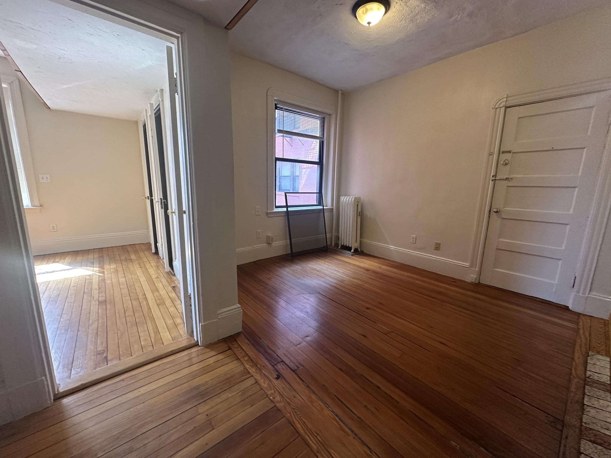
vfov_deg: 85.7
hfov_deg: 102.1
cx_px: 306
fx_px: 247
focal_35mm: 14
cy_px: 229
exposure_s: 1/60
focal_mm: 2.22
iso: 250
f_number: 2.2
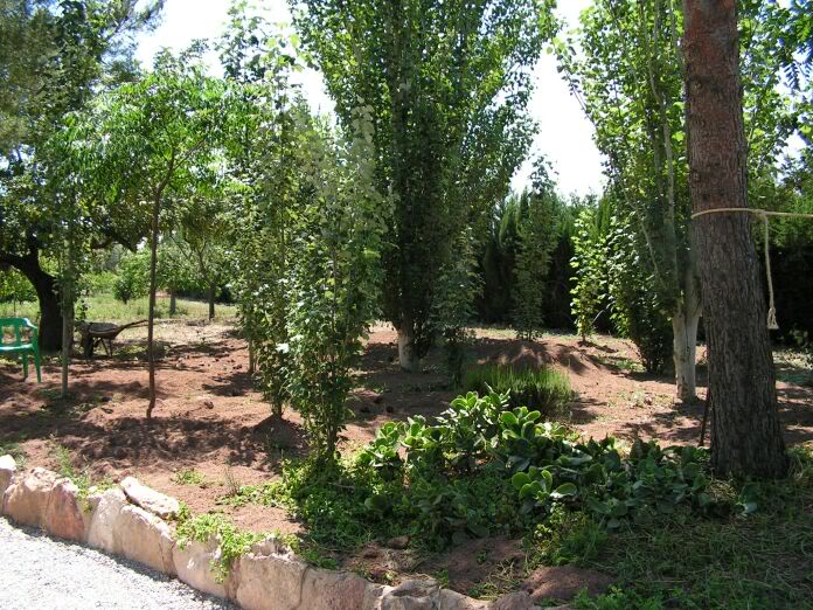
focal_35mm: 36
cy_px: 305
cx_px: 406
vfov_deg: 39.7
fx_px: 846
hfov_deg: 51.4
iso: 64
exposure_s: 1/320
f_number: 3.2
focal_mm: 6
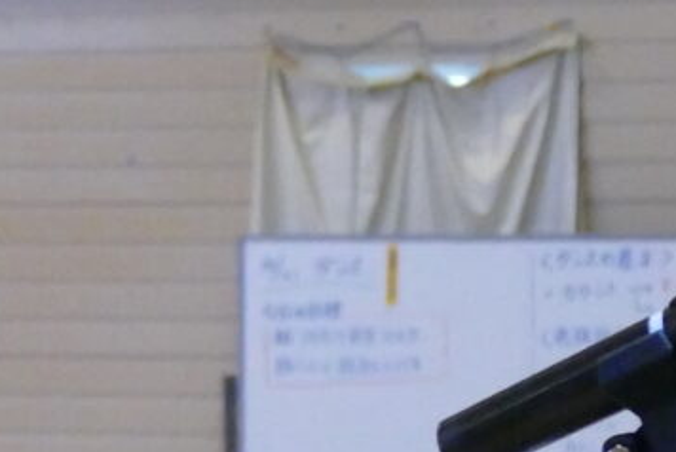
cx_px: -245
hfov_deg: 6.8
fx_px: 5600
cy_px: 623
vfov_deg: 4.6
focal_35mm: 298
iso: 3200
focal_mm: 21.41
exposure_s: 1/125
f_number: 3.5
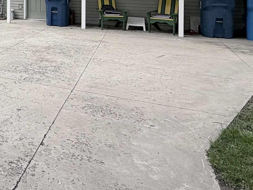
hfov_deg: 35.9
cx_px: -32
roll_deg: -0.2
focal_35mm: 44
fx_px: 322
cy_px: -22
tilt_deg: -0.5
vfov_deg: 29.5
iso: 20
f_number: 2.2
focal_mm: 2.22
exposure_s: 1/1901
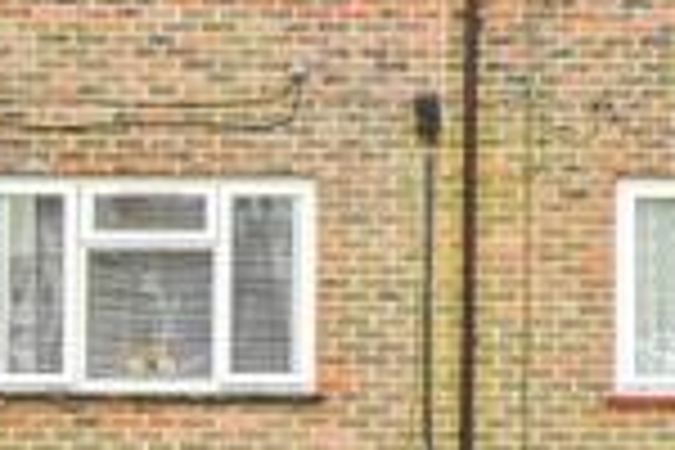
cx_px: 1262
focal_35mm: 131
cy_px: -137
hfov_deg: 13.8
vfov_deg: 10.2
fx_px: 2456
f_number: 8
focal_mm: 20
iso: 400
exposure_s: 1/200
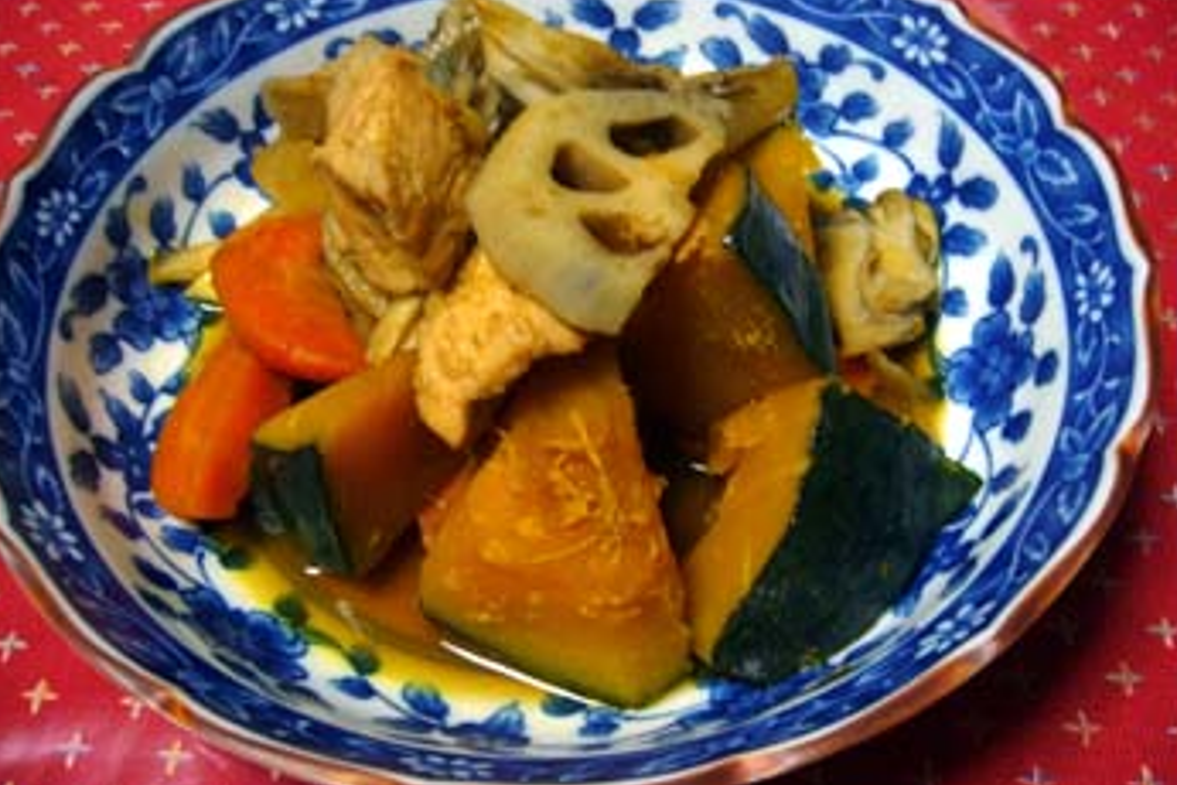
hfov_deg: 51.9
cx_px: 583
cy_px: 357
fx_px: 1210
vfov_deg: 35.9
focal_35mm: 37
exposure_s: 1/8
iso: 80
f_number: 2.8
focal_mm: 5.8
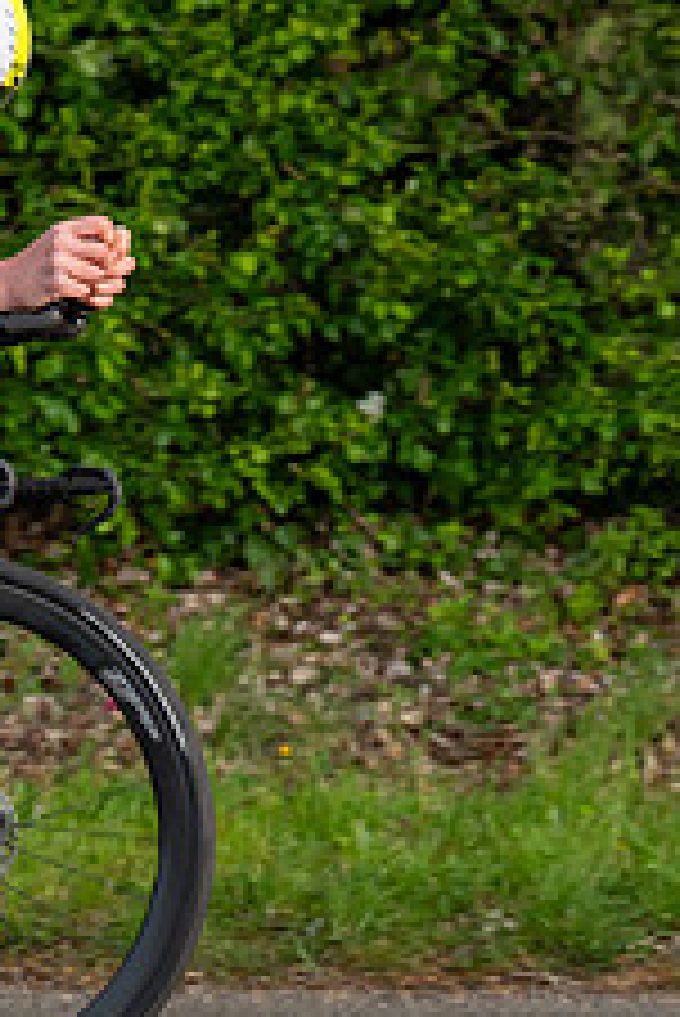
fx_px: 5884
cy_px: 295
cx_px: -275
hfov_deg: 6.5
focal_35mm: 208
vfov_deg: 9.9
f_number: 4
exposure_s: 1/800
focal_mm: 81
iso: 1250
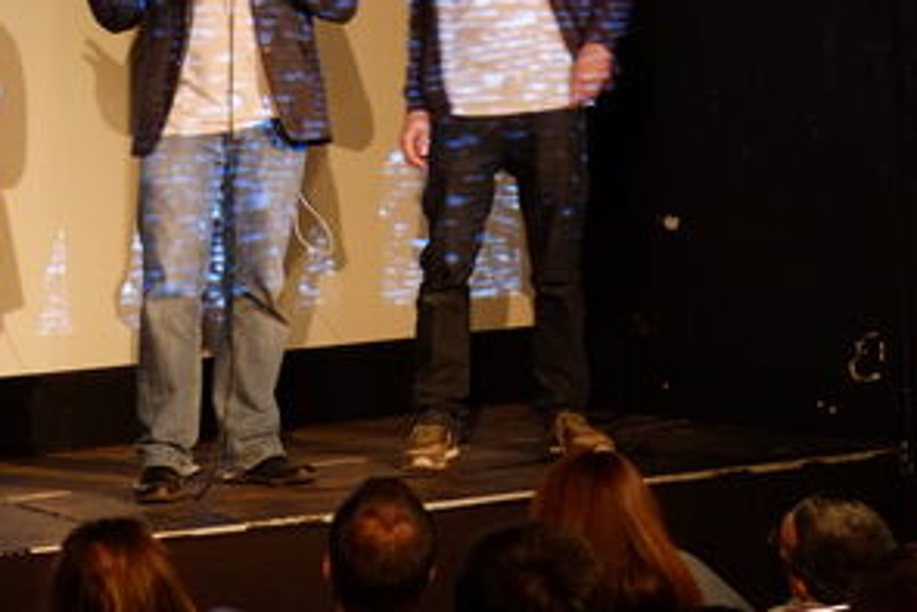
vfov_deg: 11.9
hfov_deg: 17.8
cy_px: 182
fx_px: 2931
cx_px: 569
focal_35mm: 115
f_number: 3.2
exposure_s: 1/30
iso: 4000
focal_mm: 35
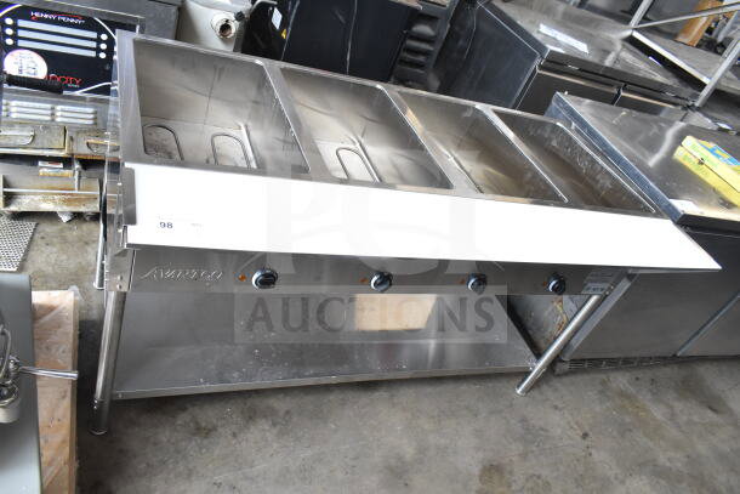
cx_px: 370
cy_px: 247
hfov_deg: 67.4
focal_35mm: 27
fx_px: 555
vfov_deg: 48.0
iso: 1600
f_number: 6.3
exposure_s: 1/160
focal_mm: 18
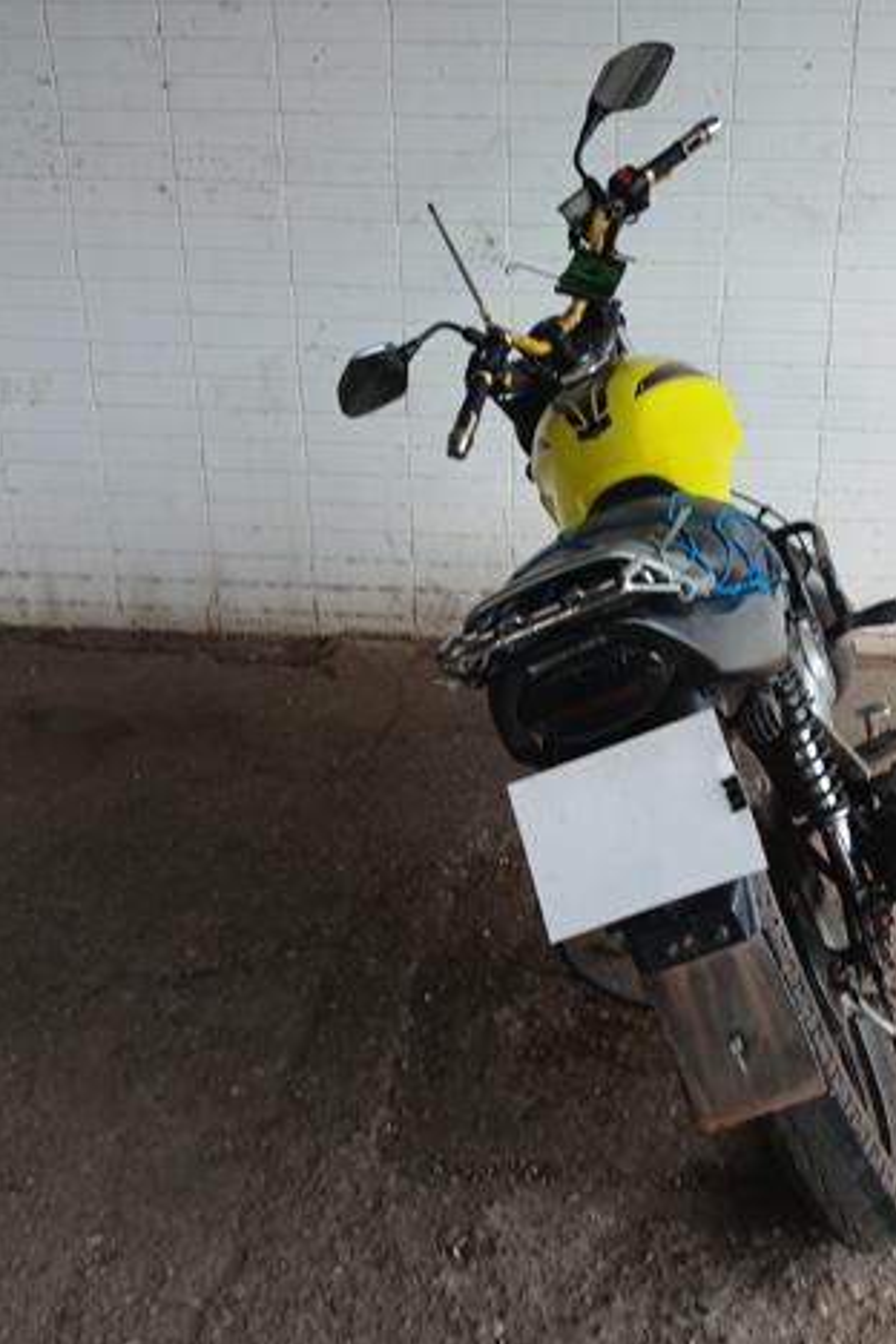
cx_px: 632
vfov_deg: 51.9
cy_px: 686
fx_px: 1381
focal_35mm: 37
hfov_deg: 35.4
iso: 25
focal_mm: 3.98
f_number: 1.8
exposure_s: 1/60
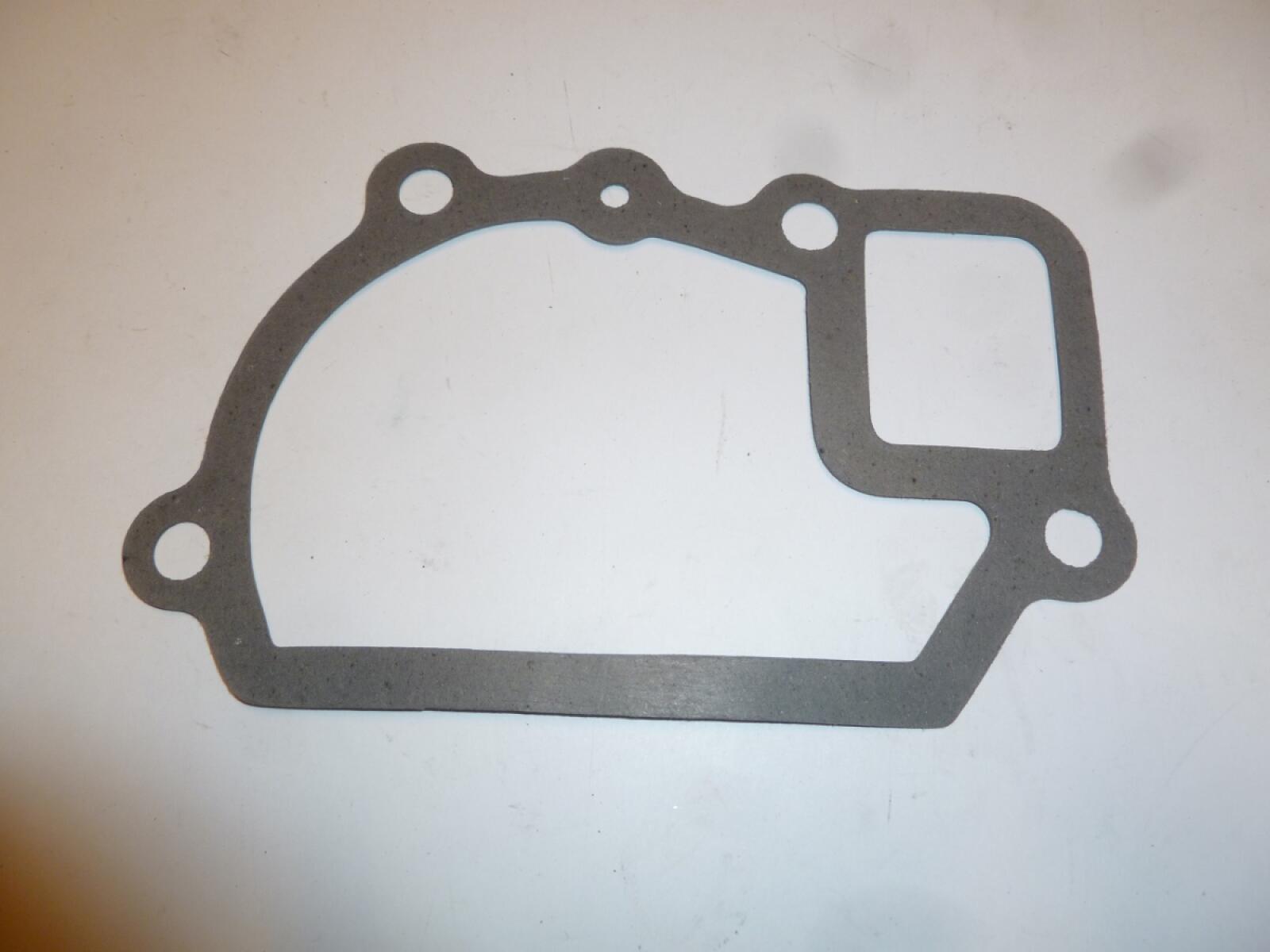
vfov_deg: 49.7
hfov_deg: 63.4
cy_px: 476
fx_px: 1027
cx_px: 635
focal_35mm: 28
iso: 100
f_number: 3.3
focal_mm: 5
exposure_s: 1/30
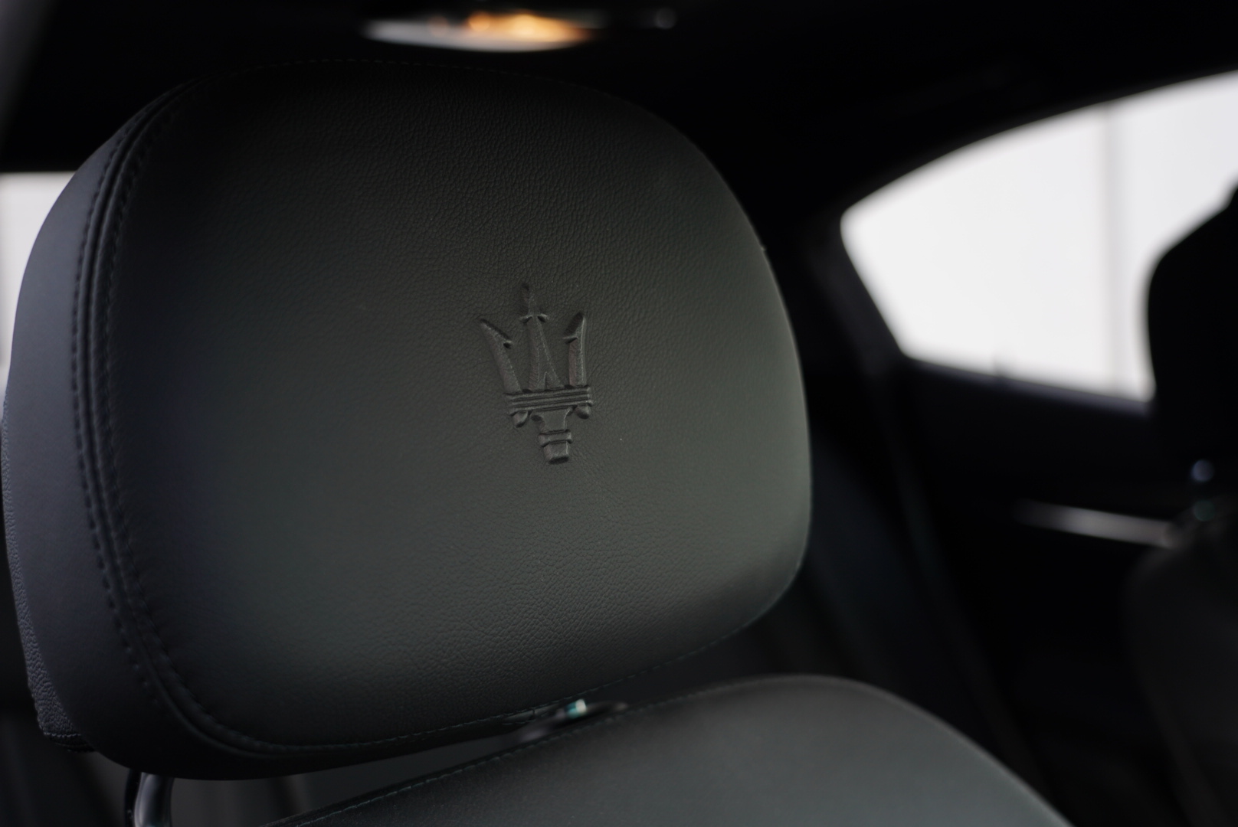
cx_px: 619
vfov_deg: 31.9
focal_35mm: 42
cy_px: 414
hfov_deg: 46.4
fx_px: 1445
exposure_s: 1/50
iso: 160
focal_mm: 42
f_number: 4
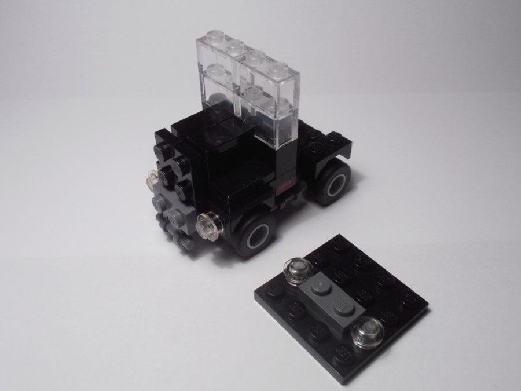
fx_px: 557
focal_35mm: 37
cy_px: 196
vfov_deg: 38.7
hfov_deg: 50.1
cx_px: 260
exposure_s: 1/60
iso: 80
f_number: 3.9
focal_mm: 6.61
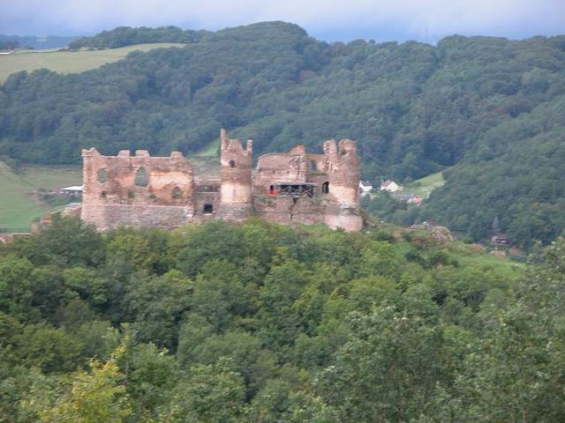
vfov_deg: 10.0
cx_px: 282
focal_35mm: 148
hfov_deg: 13.3
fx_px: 2416
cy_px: 212
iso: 100
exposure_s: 1/57.6
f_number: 3.9
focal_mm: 37.7
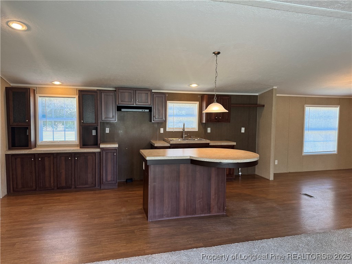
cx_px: 176
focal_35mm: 24
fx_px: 244
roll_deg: +0.1
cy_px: 132
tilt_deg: -3.4
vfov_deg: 56.8
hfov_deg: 71.6
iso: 200
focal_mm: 6.76
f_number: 1.78
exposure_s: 1/120
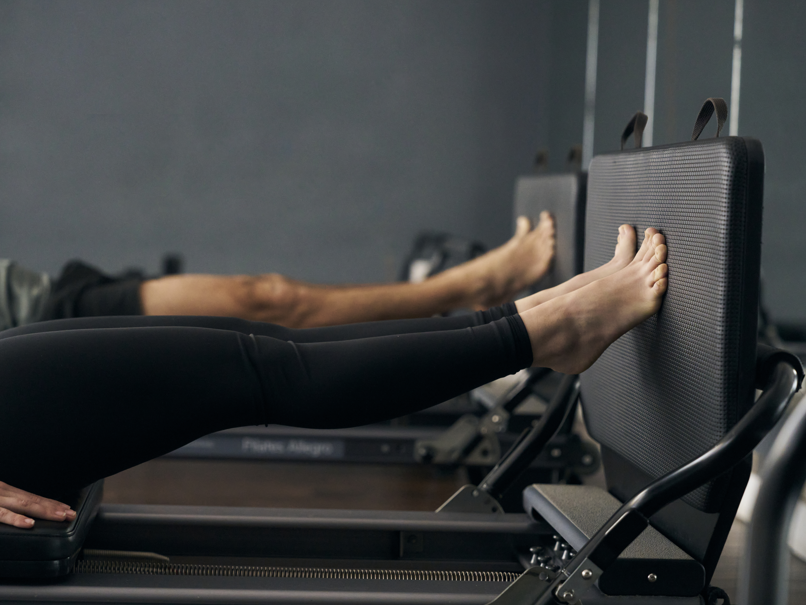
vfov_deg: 19.4
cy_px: 303
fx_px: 1770
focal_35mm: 76
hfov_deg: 25.7
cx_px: 380
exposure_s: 1/320
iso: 6400
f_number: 2.8
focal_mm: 70
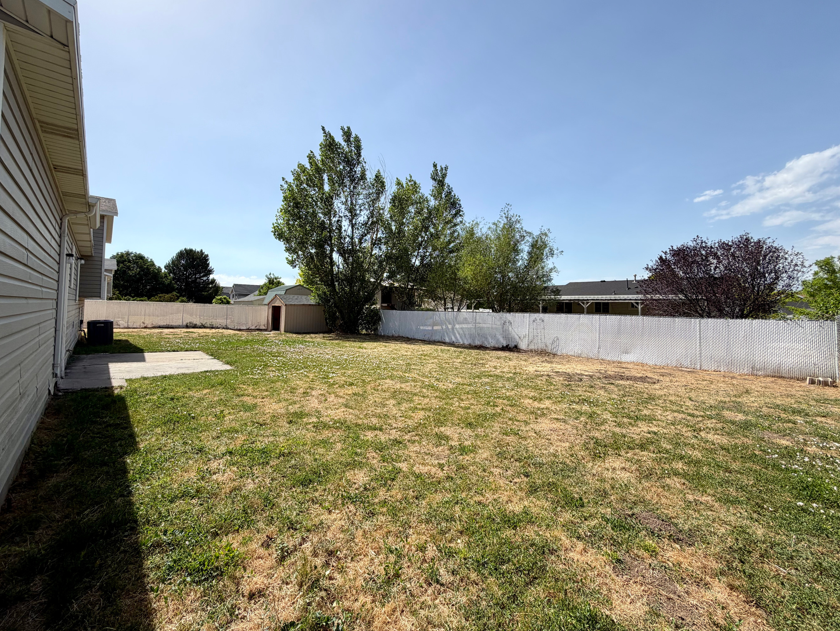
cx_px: 406
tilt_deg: +2.6
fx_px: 364
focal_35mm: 15
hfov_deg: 98.1
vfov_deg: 81.7
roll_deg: -1.5
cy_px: 297
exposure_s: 1/942
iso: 20
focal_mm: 2.22
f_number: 2.2
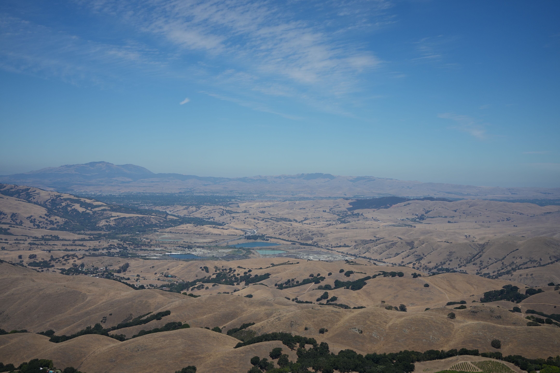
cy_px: 186
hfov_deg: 39.6
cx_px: 280
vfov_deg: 27.0
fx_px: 778
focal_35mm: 50
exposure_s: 1/3200
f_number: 4.5
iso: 200
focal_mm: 50
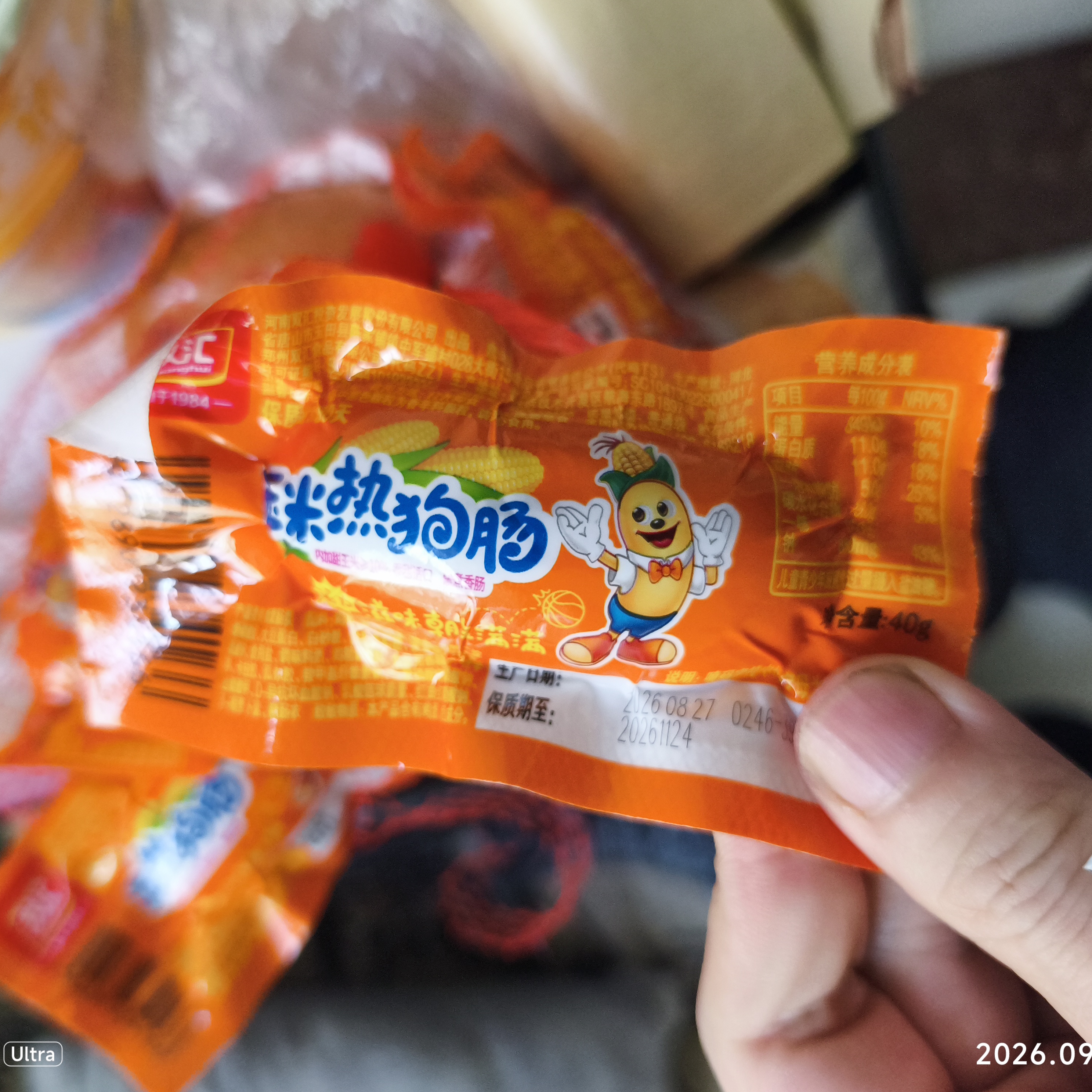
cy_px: 548
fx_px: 999
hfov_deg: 57.3
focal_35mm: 28
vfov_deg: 57.3
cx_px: 531
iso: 1250
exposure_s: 1/323
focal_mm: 5.84
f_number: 1.6
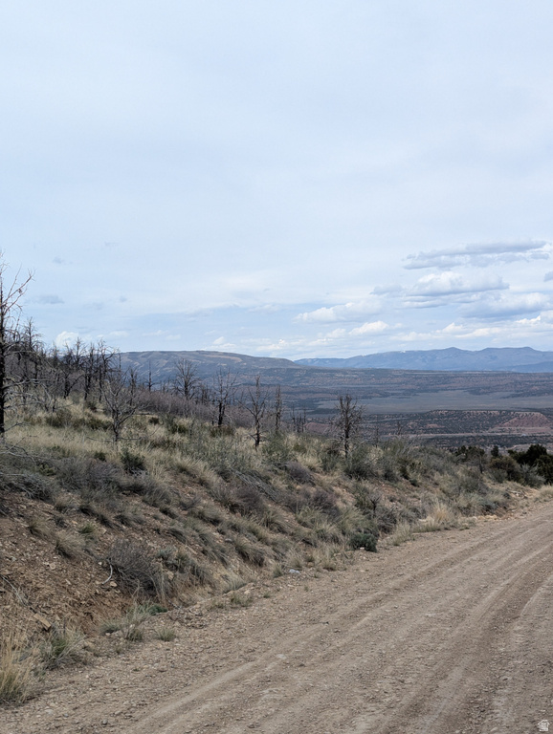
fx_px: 1020
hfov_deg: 30.3
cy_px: 367
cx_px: 276
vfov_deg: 39.6
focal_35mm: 48
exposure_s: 1/3165
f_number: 1.85
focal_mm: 6.81
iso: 68
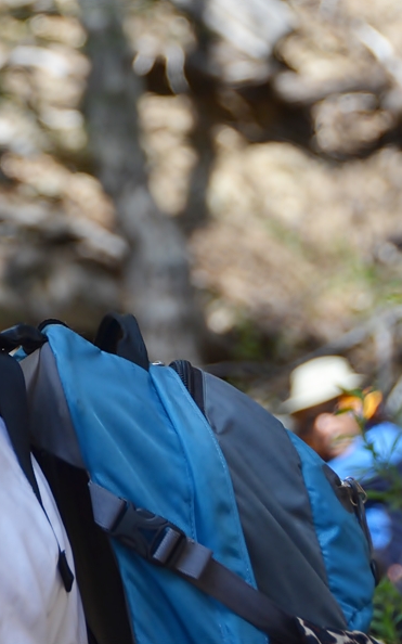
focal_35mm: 185
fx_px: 3244
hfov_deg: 7.1
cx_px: 25
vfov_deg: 11.3
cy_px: 322
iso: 360
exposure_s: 1/500
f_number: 5.6
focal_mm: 80
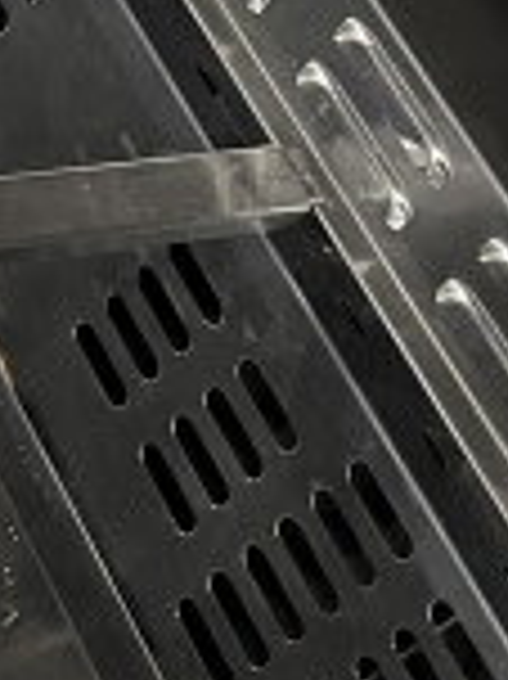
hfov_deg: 9.7
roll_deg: -24.4
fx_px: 2743
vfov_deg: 13.1
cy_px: -430
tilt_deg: -39.2
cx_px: -553
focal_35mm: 140
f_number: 1.6
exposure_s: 1/60
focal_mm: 4.2
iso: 160
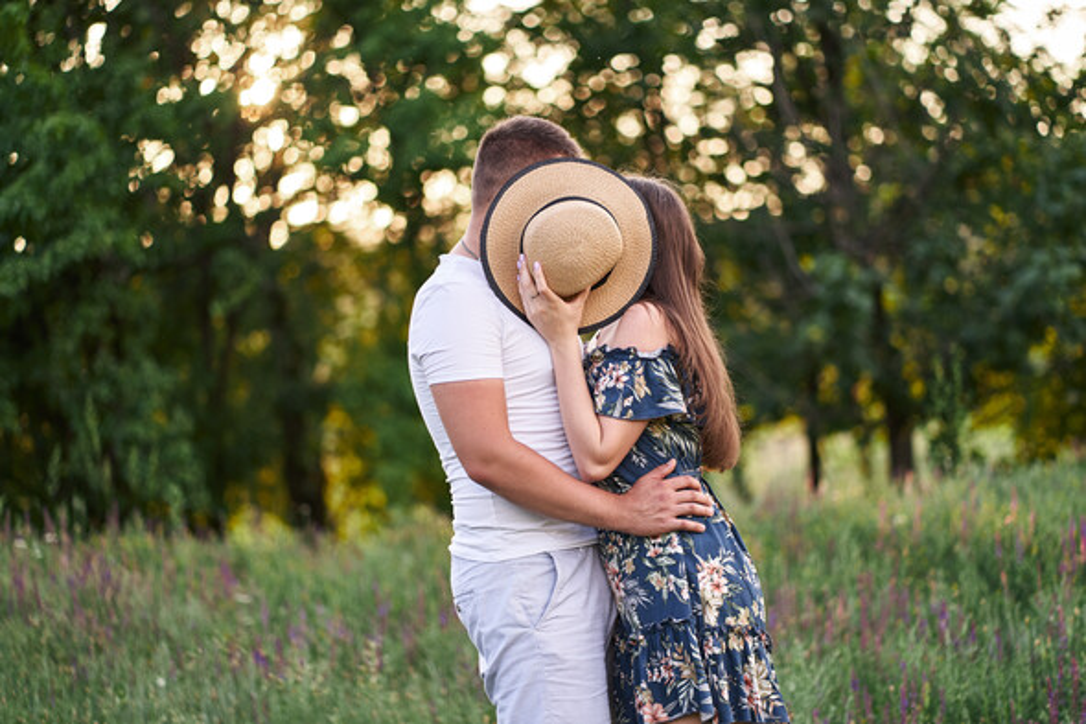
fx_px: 2563
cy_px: 362
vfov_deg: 16.1
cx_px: 543
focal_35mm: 85
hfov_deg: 23.9
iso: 200
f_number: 1.8
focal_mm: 85
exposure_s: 1/640
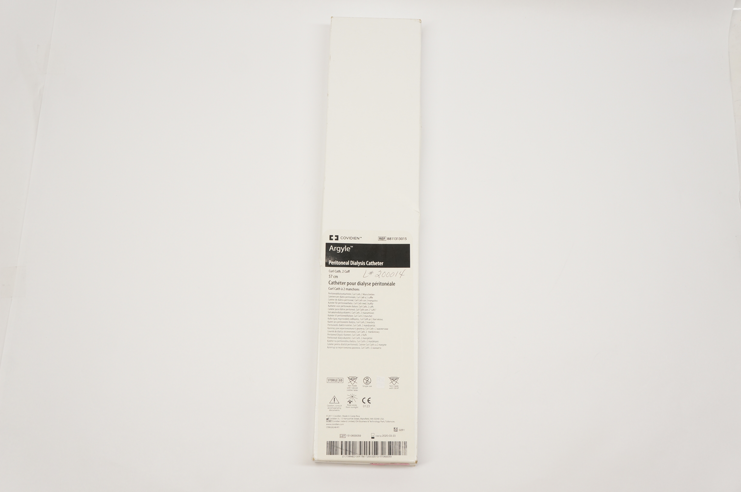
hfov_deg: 53.2
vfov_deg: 36.8
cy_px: 246
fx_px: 740
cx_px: 370
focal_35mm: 36
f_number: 5.6
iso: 400
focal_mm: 24
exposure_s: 1/100
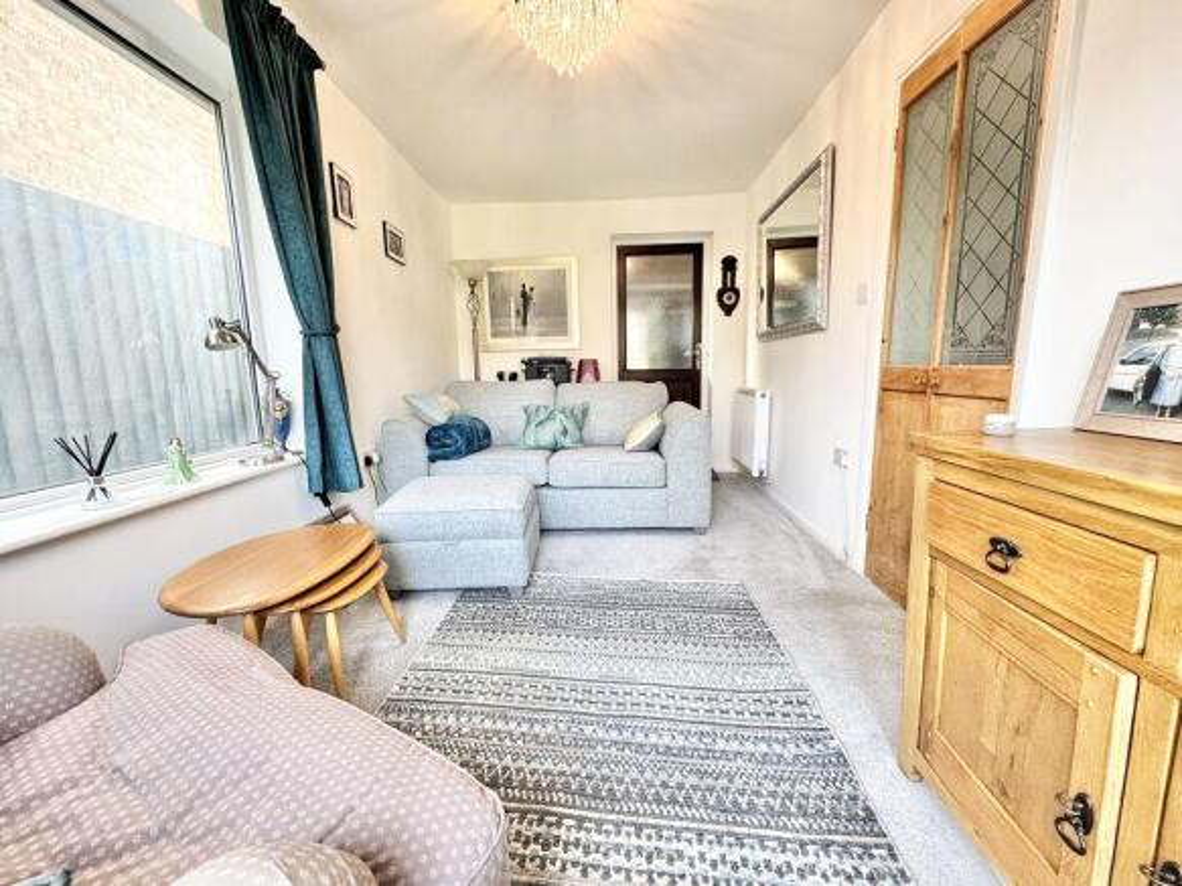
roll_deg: +2.1
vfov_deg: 85.7
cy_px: 443
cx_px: 591
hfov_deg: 102.1
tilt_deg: -9.6
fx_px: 478
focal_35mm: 14
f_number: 2.2
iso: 250
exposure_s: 1/99
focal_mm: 2.22
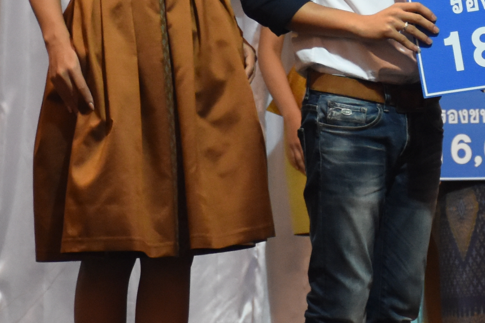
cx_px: 328
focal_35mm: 337
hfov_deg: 6.1
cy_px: -130
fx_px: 4539
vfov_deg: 4.1
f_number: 4.8
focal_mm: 56
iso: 1250
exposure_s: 1/60
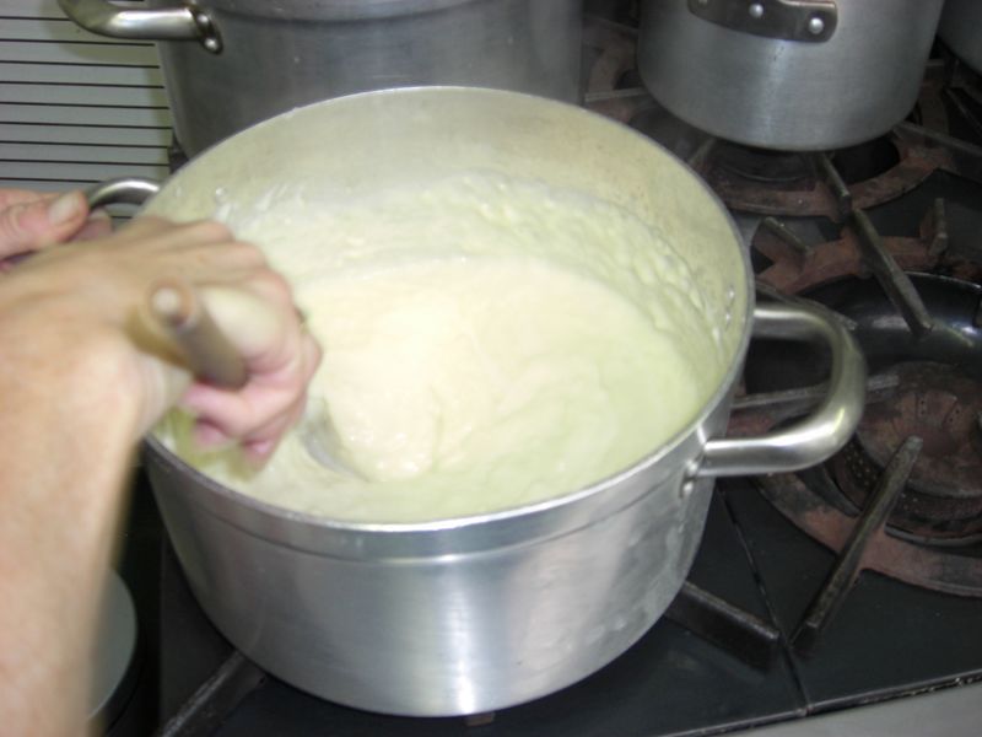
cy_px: 368
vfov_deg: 37.7
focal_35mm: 38
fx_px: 1078
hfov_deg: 49.0
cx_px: 491
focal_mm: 7.9
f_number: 2.8
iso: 200
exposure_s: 1/60
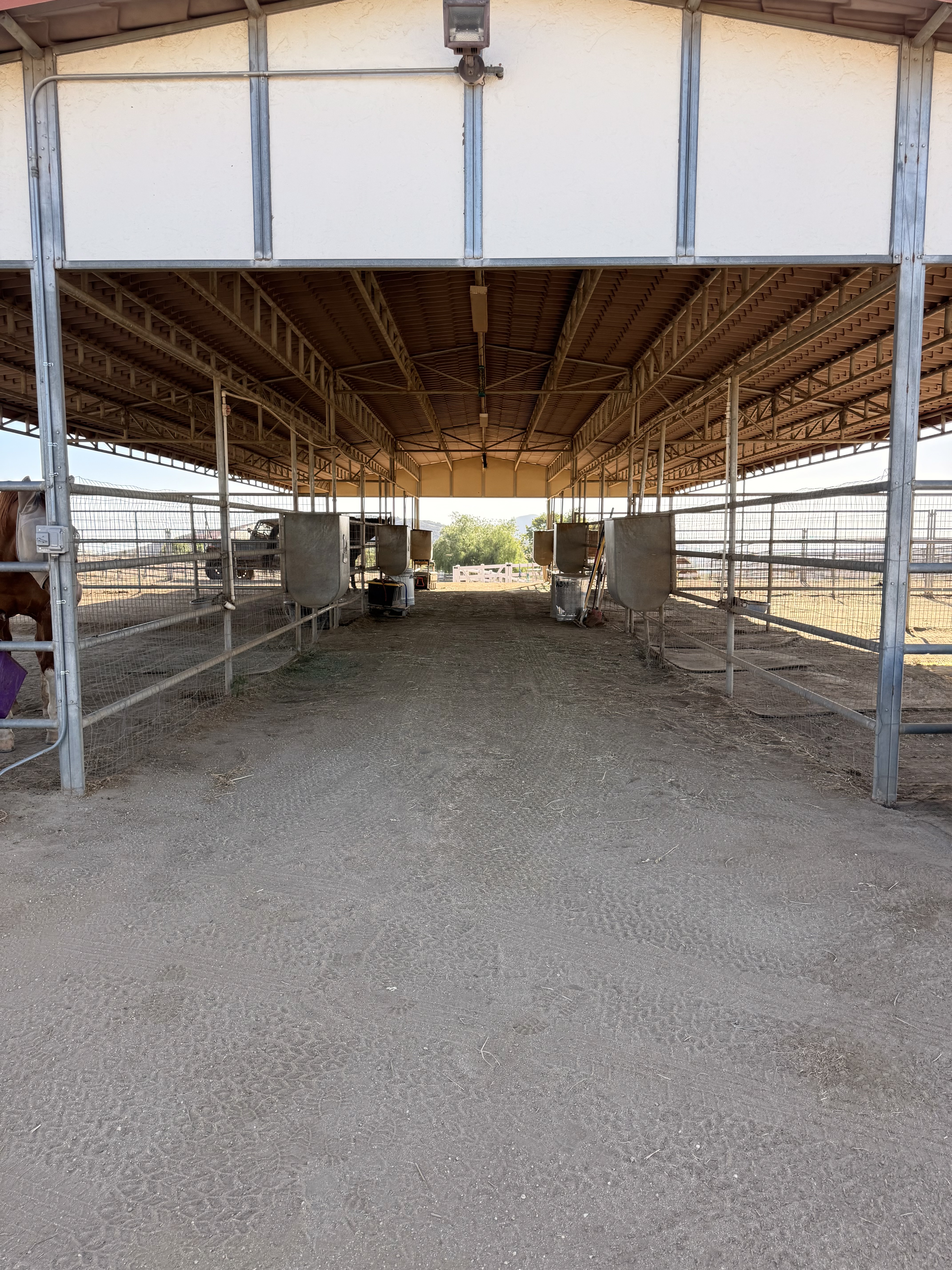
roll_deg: +0.1
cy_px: 635
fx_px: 880
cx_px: 476
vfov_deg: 71.6
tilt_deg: -6.2
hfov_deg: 56.8
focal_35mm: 24
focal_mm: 6.76
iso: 100
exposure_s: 1/1271
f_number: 1.78
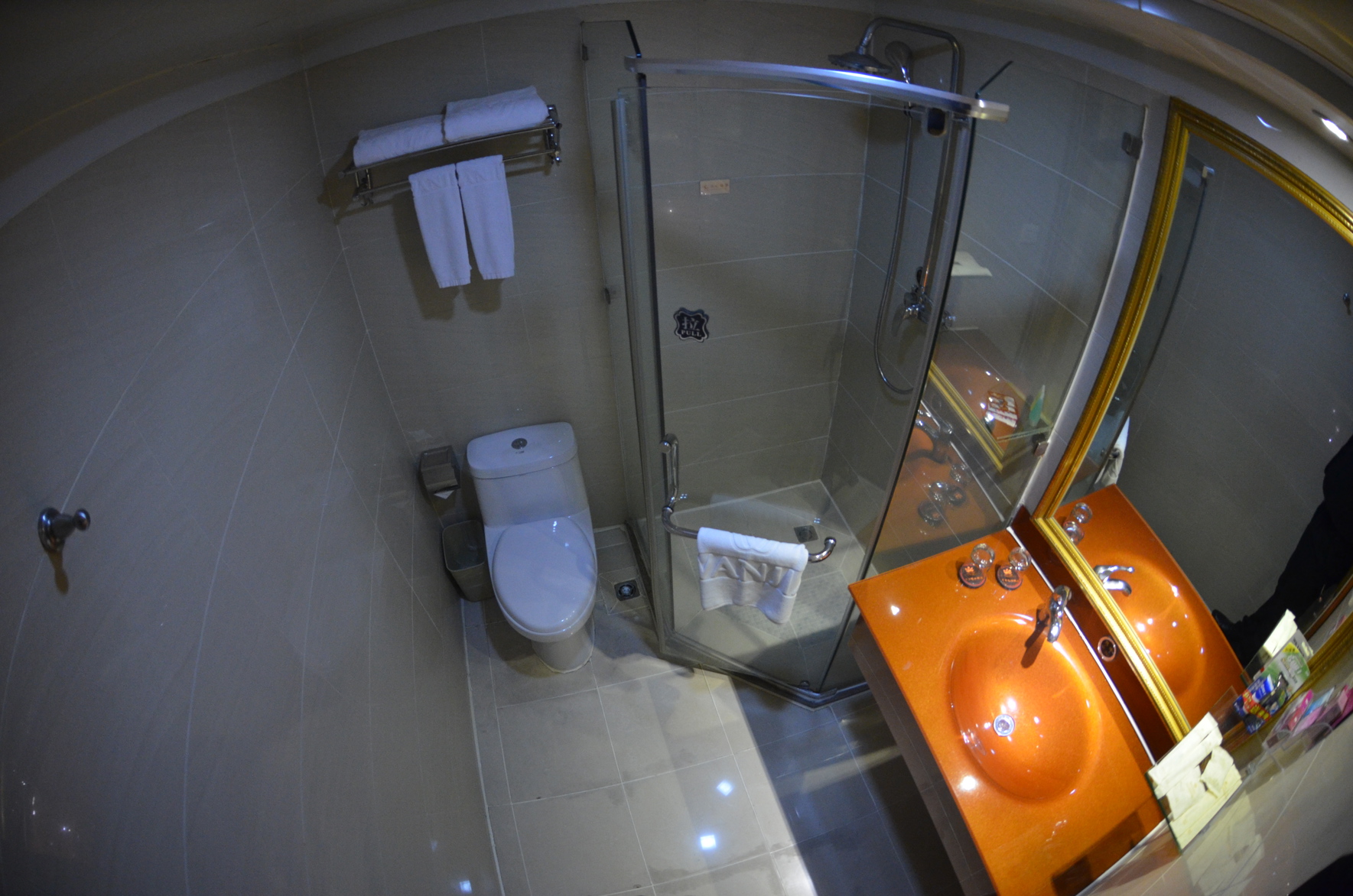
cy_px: 448
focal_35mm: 16
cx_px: 676
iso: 1600
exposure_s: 1/20
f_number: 2.8
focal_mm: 10.5
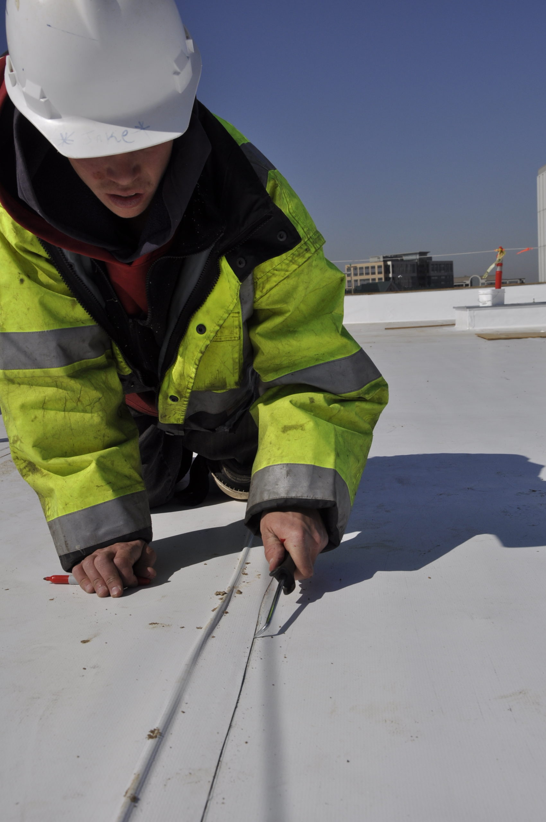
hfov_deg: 29.8
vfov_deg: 43.7
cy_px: 411
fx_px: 1026
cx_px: 273
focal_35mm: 45
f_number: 13
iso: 200
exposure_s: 1/1000
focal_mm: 30
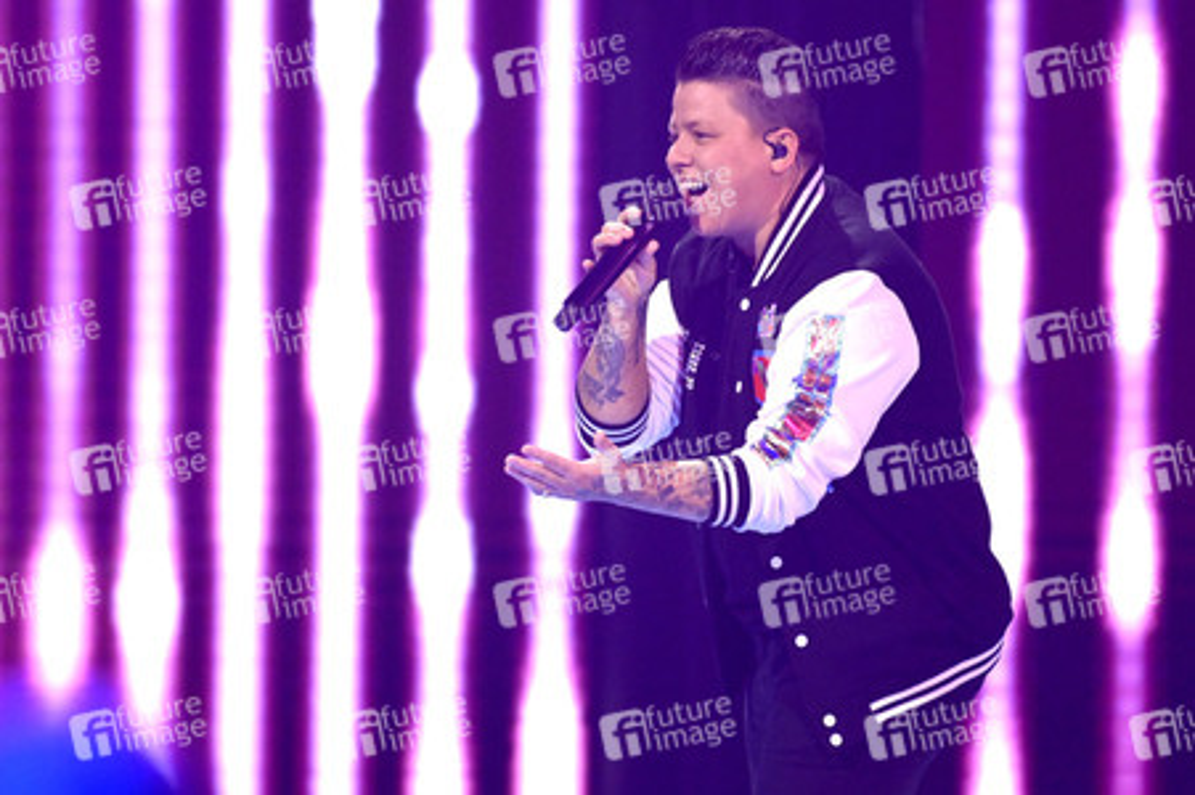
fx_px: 16585
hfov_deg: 4.1
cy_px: 398
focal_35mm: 500
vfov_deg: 2.7
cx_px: 598
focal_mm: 500
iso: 8000
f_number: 5.6
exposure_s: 1/400
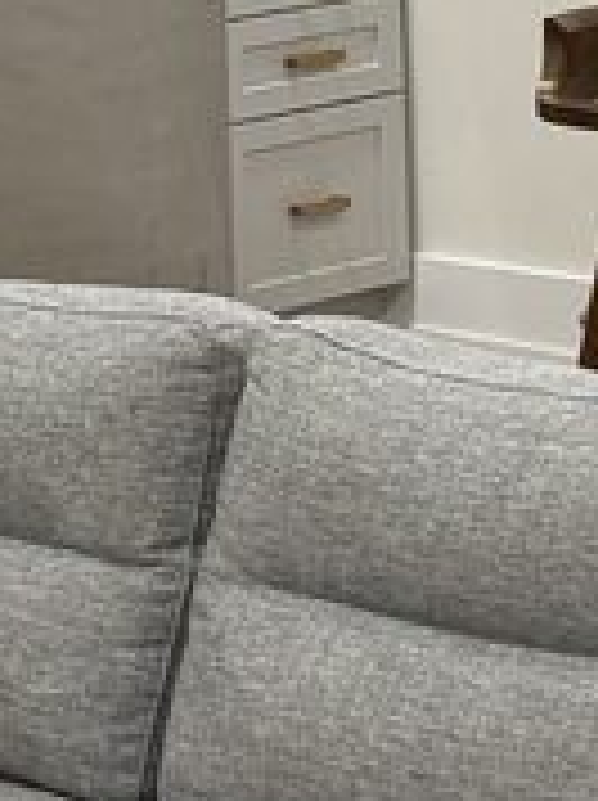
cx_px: 117
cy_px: -245
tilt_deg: -4.4
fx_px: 4502
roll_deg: +1.1
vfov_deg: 10.0
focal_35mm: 195
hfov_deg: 7.6
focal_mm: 5.96
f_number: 1.6
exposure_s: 1/60
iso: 125
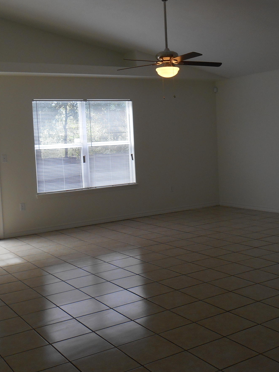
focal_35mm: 44
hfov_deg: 32.9
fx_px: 473
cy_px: 172
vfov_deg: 42.9
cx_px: 141
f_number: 3.4
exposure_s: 1/40
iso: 80
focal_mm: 4.7
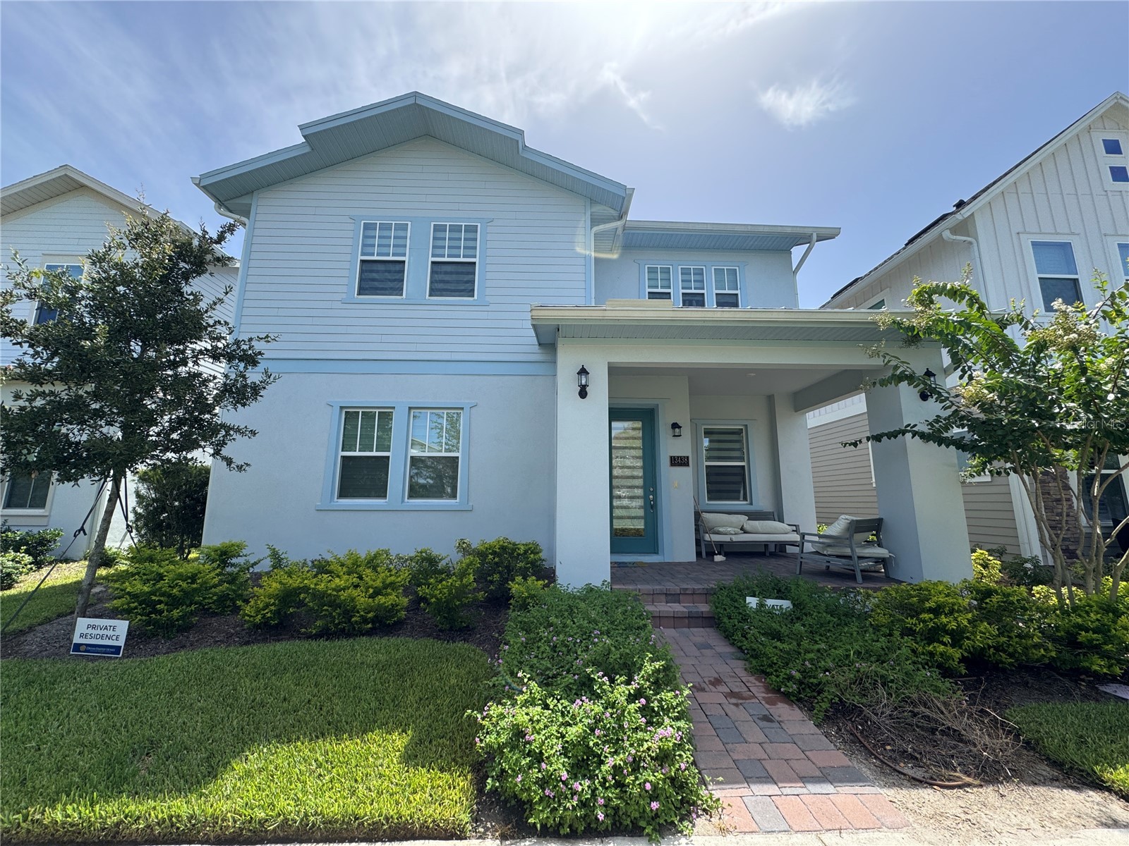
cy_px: 423
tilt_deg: +9.1
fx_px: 457
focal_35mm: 14
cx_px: 564
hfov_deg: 102.1
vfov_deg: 85.7
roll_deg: -0.8
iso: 50
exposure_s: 1/889
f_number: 2.2
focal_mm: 2.22
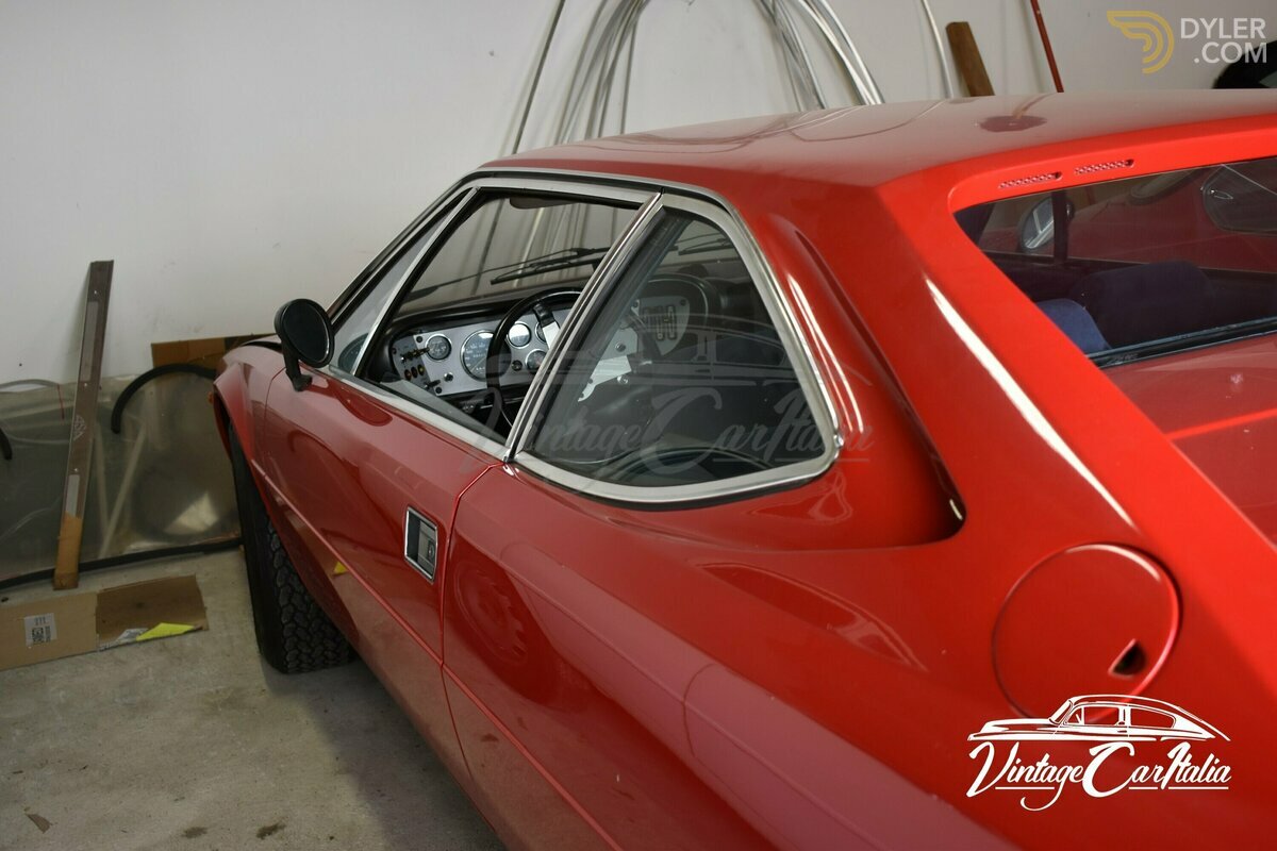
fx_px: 1437
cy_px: 426
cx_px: 638
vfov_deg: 33.0
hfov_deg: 47.9
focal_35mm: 40
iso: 400
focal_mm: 27
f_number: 4
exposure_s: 1/40
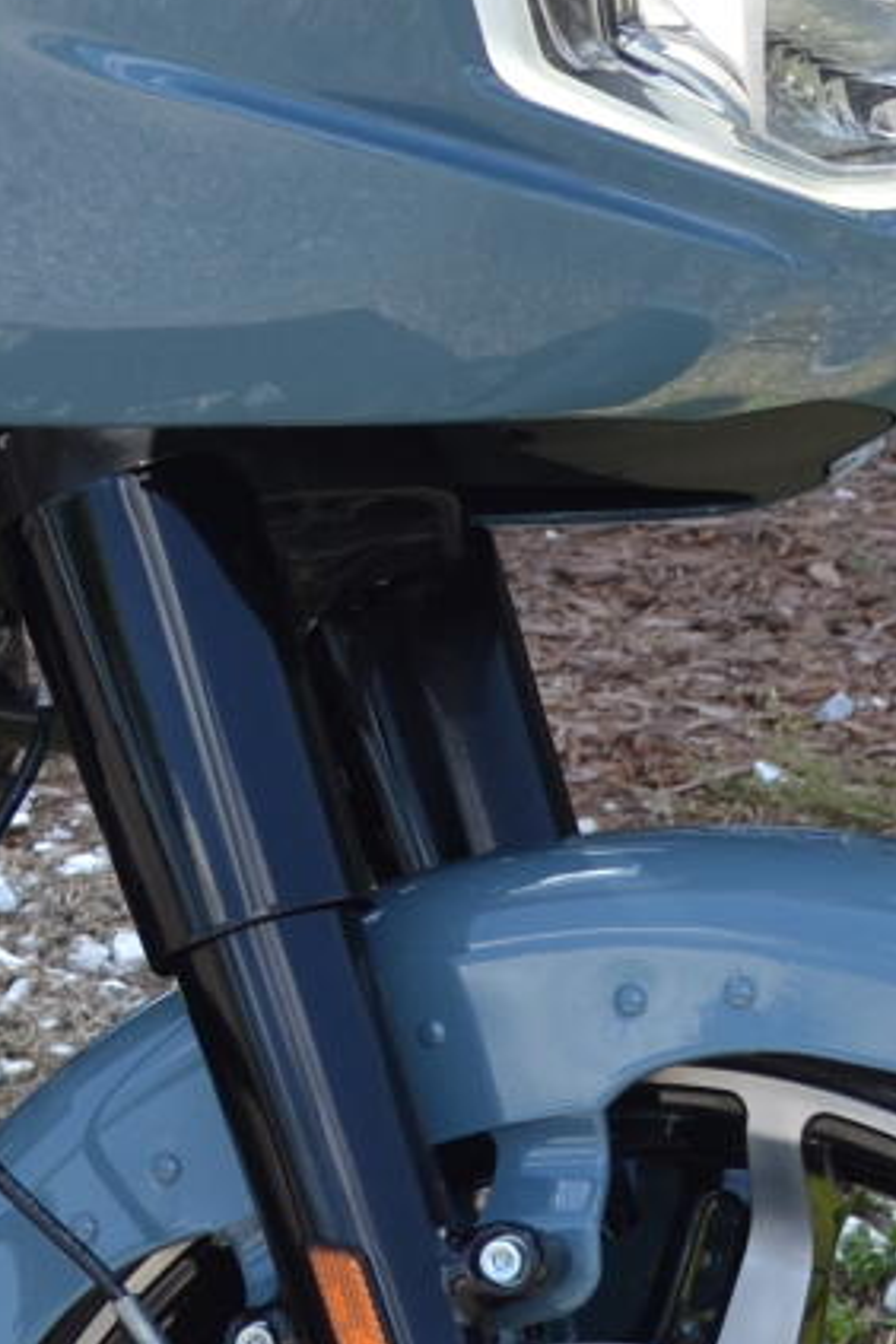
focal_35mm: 156
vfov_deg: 13.2
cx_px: -750
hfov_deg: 8.4
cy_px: 618
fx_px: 5824
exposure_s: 1/160
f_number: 5.6
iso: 100
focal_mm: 22
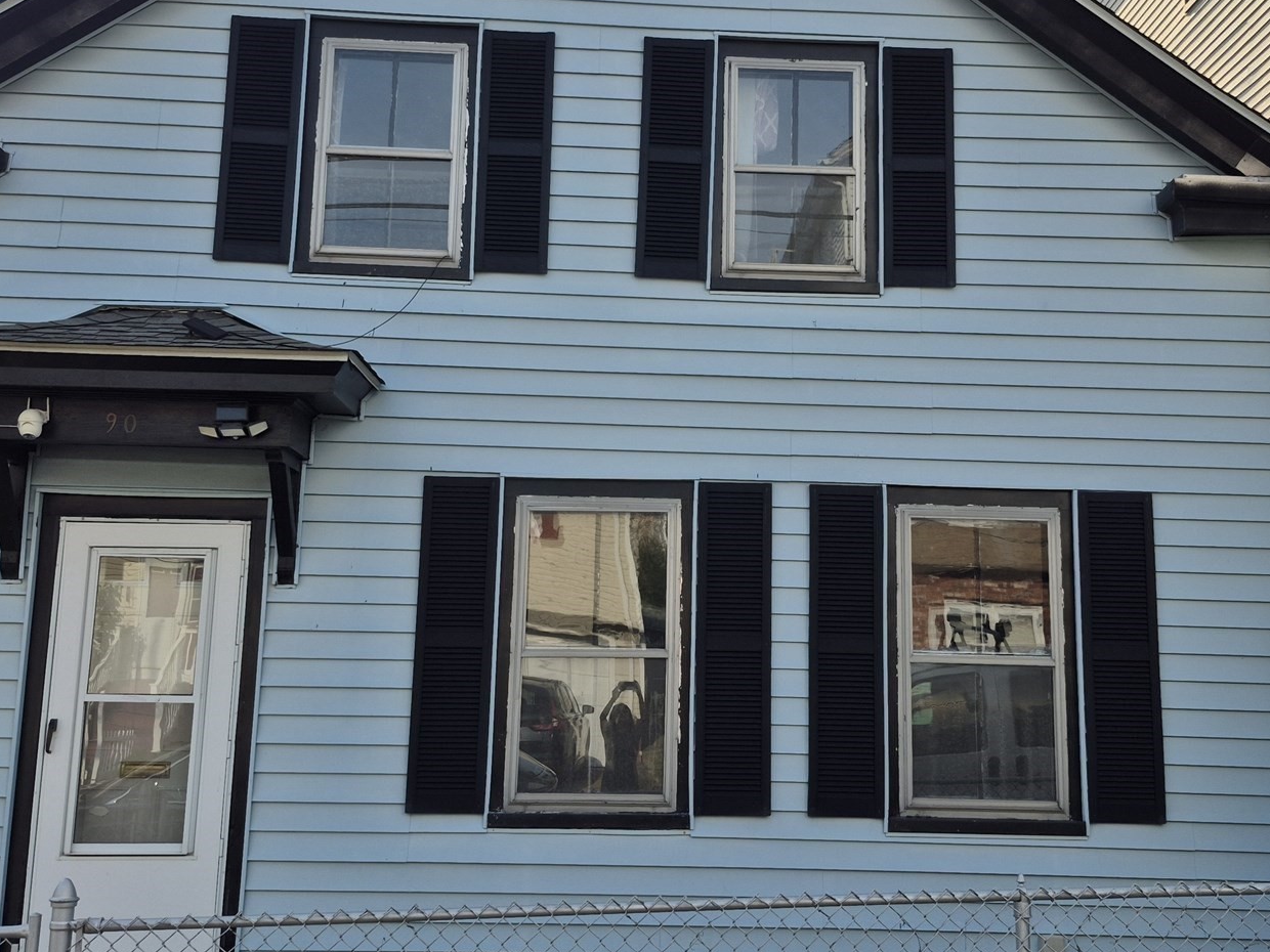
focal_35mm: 38
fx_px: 1394
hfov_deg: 48.9
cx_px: 704
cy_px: 414
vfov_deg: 37.7
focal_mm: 5.4
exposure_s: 1/2528
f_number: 1.8
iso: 25
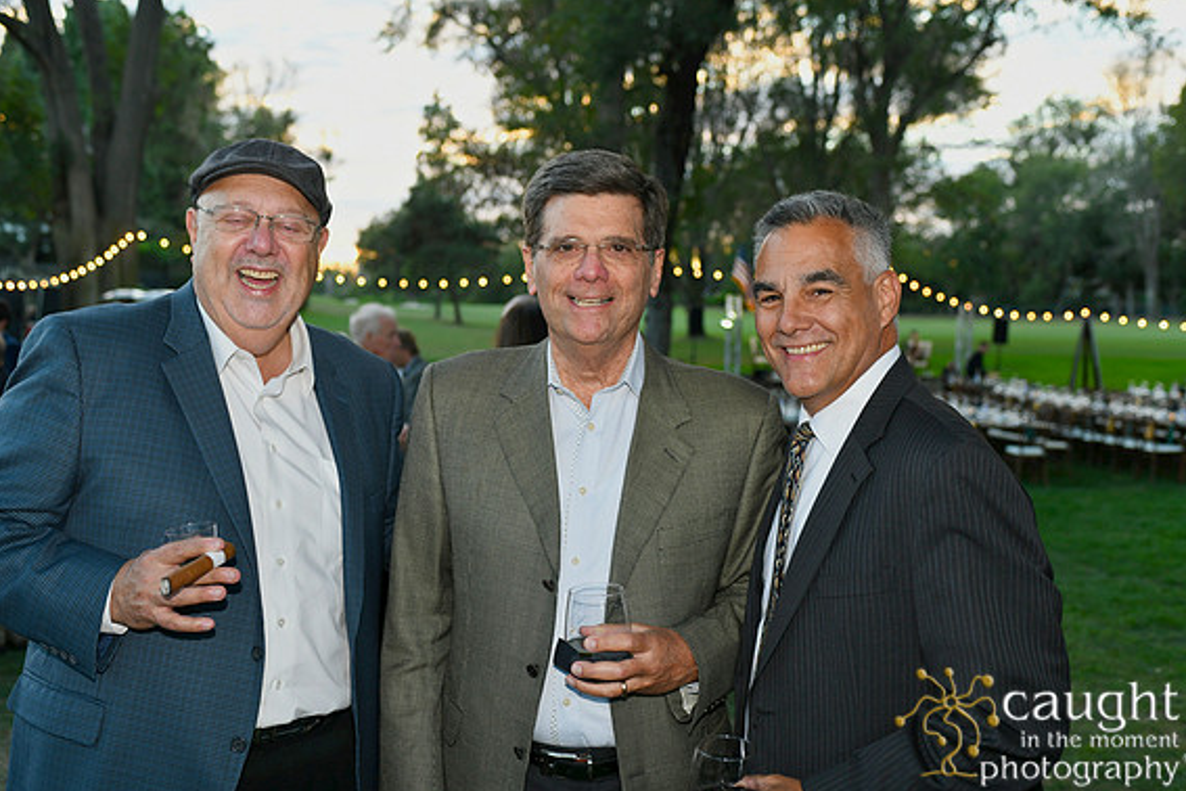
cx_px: 588
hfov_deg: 45.4
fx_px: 1417
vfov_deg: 31.2
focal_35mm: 43
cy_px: 399
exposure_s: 1/125
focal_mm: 42
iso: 500
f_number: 4
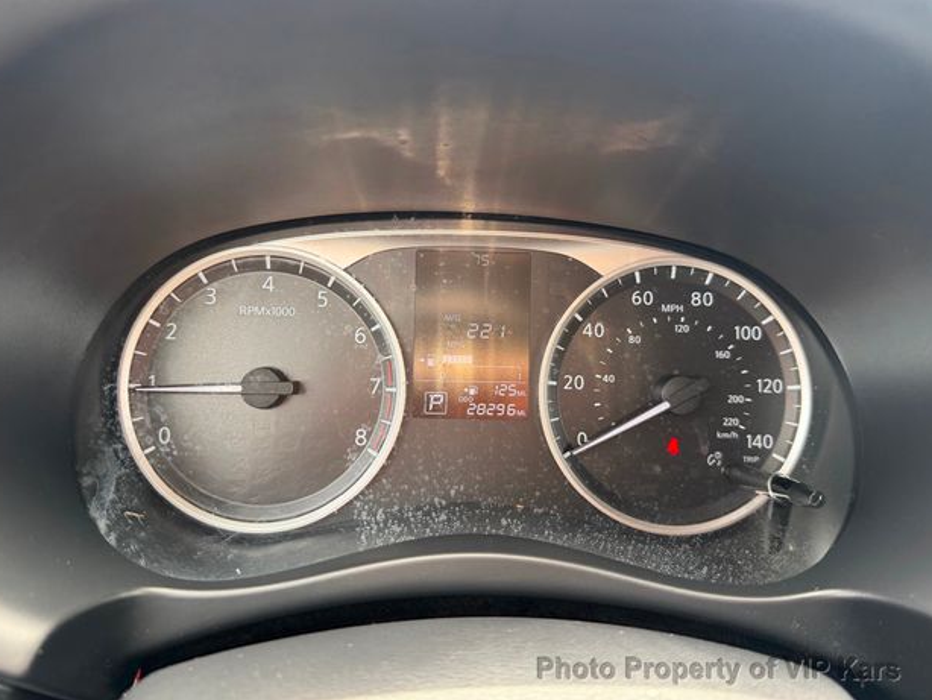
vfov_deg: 54.9
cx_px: 464
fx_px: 673
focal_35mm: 25
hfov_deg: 69.4
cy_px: 337
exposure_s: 1/121
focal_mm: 6.76
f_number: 1.78
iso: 160
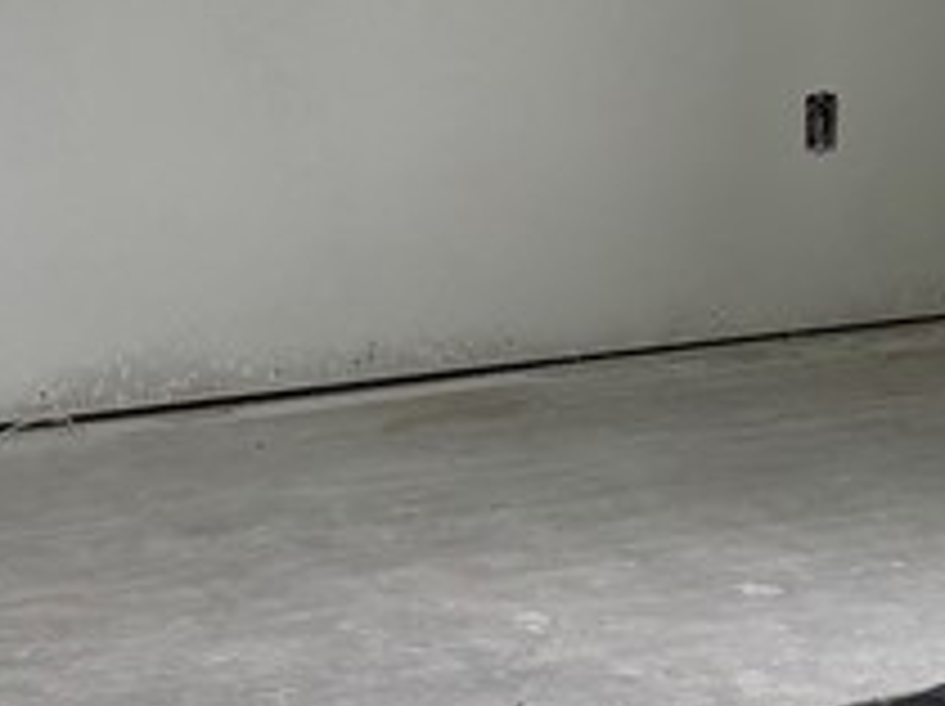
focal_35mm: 127
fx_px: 3463
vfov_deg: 11.1
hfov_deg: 15.4
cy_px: -414
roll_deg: -0.7
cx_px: 742
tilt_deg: +0.1
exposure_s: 1/121
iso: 100
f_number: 1.6
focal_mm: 5.96
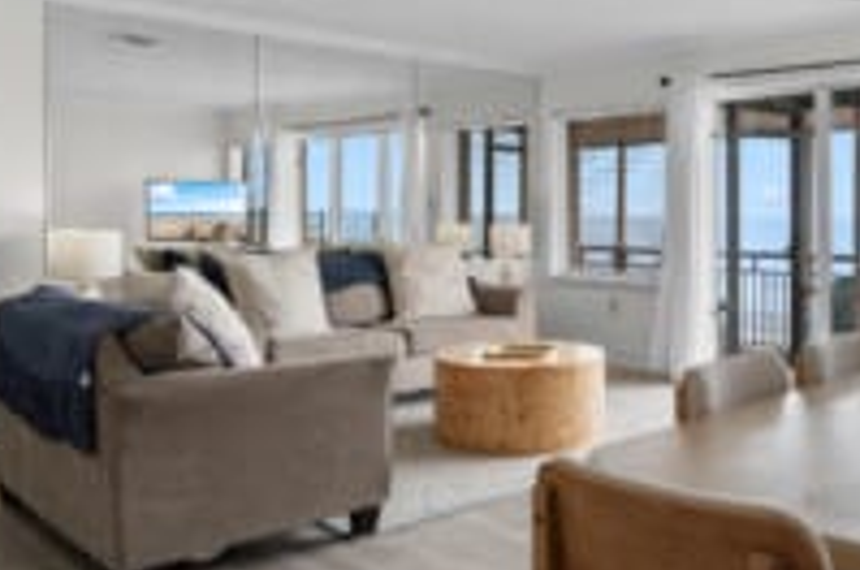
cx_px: 562
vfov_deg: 38.4
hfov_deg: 54.9
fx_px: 811
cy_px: 199
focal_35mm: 34
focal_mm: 10
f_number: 4.5
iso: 100
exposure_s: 1/50
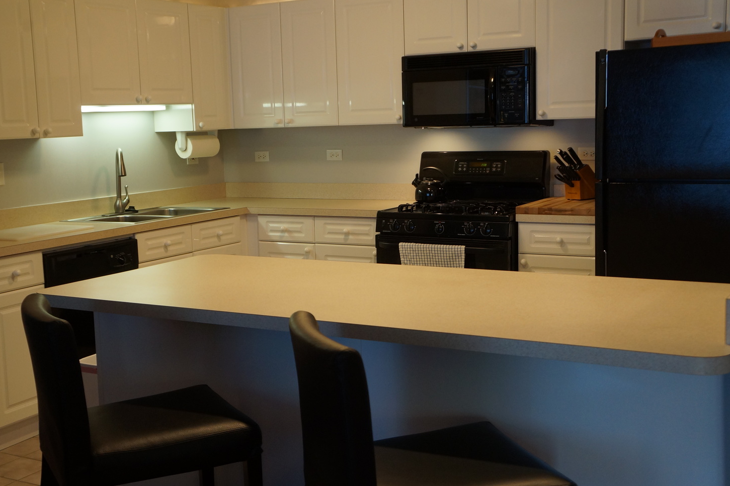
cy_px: 240
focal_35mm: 47
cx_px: 322
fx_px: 953
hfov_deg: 41.9
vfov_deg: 28.6
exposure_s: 1/60
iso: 640
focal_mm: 28
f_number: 4
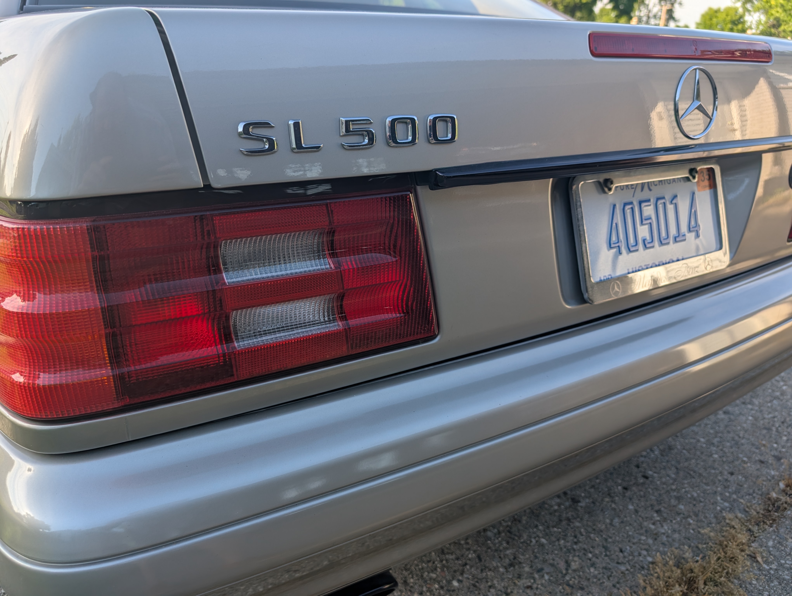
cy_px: 298
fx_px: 550
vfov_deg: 56.9
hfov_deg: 71.5
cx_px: 396
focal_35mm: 24
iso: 22
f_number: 1.68
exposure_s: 1/304
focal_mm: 6.9
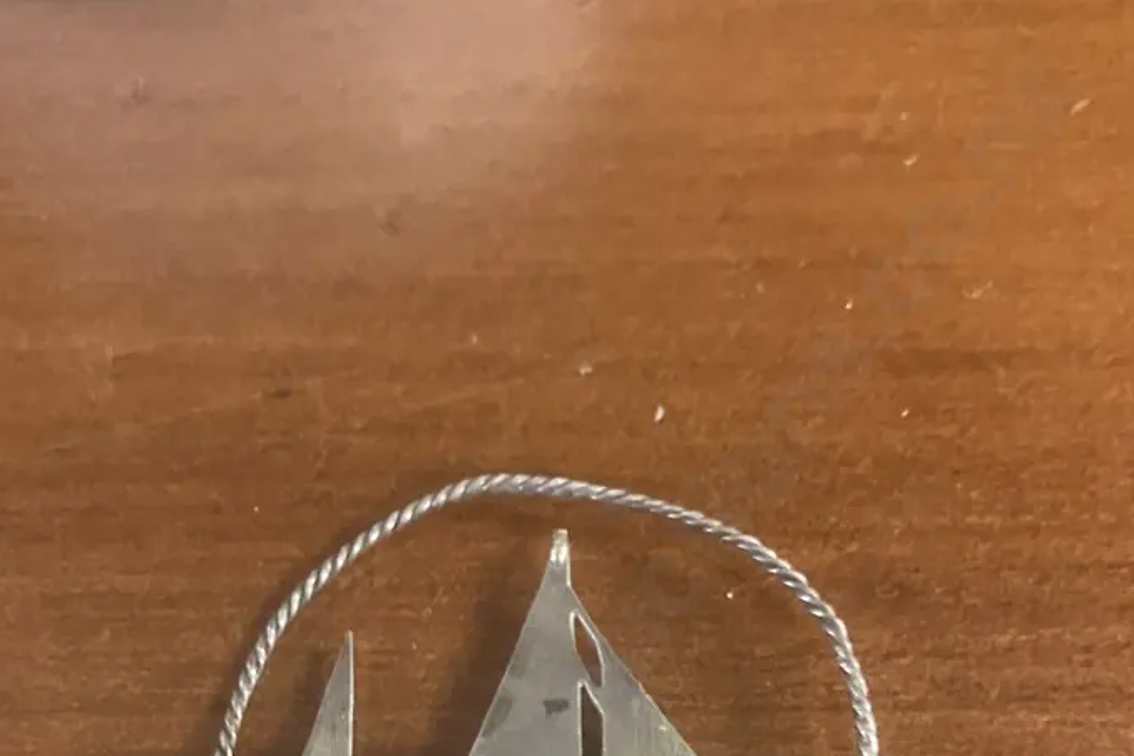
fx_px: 1386
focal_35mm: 44
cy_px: 761
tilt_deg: -72.0
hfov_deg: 44.5
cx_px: 539
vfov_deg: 28.6
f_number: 1.8
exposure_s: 1/25
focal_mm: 3.99
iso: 500
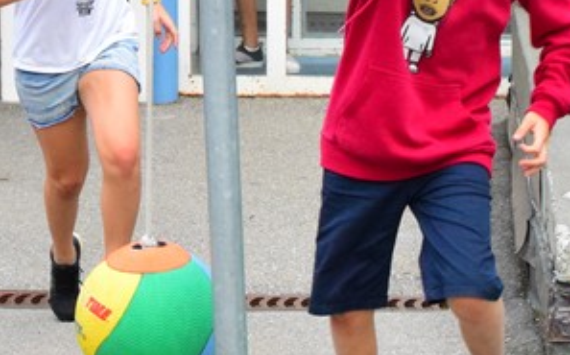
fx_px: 2867
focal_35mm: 185
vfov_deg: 7.0
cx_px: 42
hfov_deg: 11.3
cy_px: -85
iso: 3200
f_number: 8
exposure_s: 1/320
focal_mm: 35
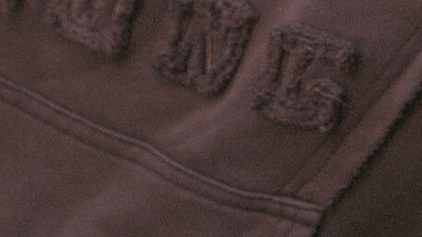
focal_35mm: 342
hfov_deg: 6.3
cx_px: 236
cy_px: -539
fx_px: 3825
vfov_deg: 3.4
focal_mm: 55
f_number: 2.8
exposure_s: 1/125
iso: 640
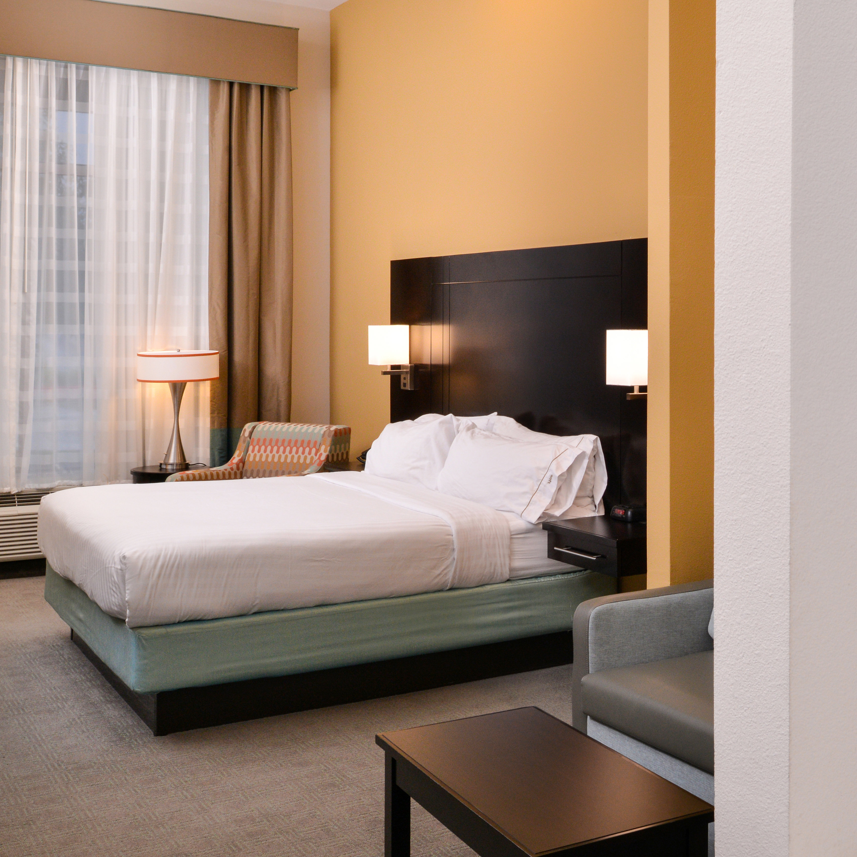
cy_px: 442
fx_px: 1232
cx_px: 703
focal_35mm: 44
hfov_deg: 36.8
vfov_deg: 38.3
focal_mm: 24
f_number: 13
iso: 800
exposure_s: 1/30
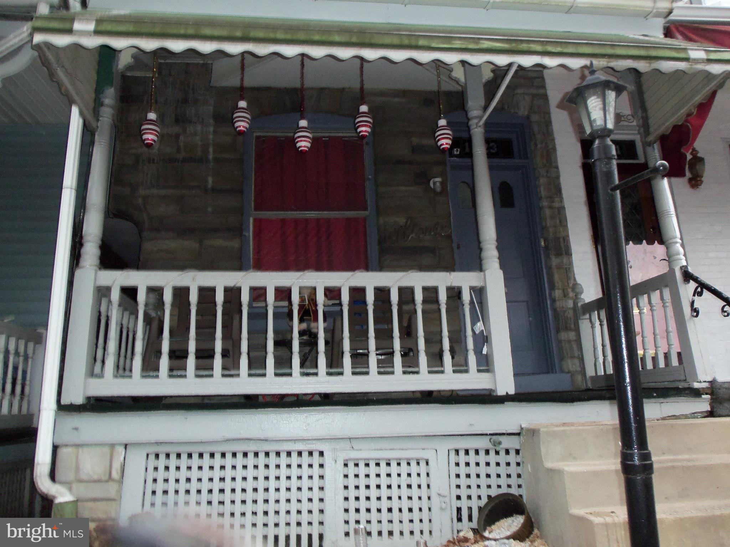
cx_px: 365
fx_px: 612
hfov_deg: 61.7
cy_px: 274
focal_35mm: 29
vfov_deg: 48.2
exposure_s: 1/30
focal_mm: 5.2
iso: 160
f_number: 3.4
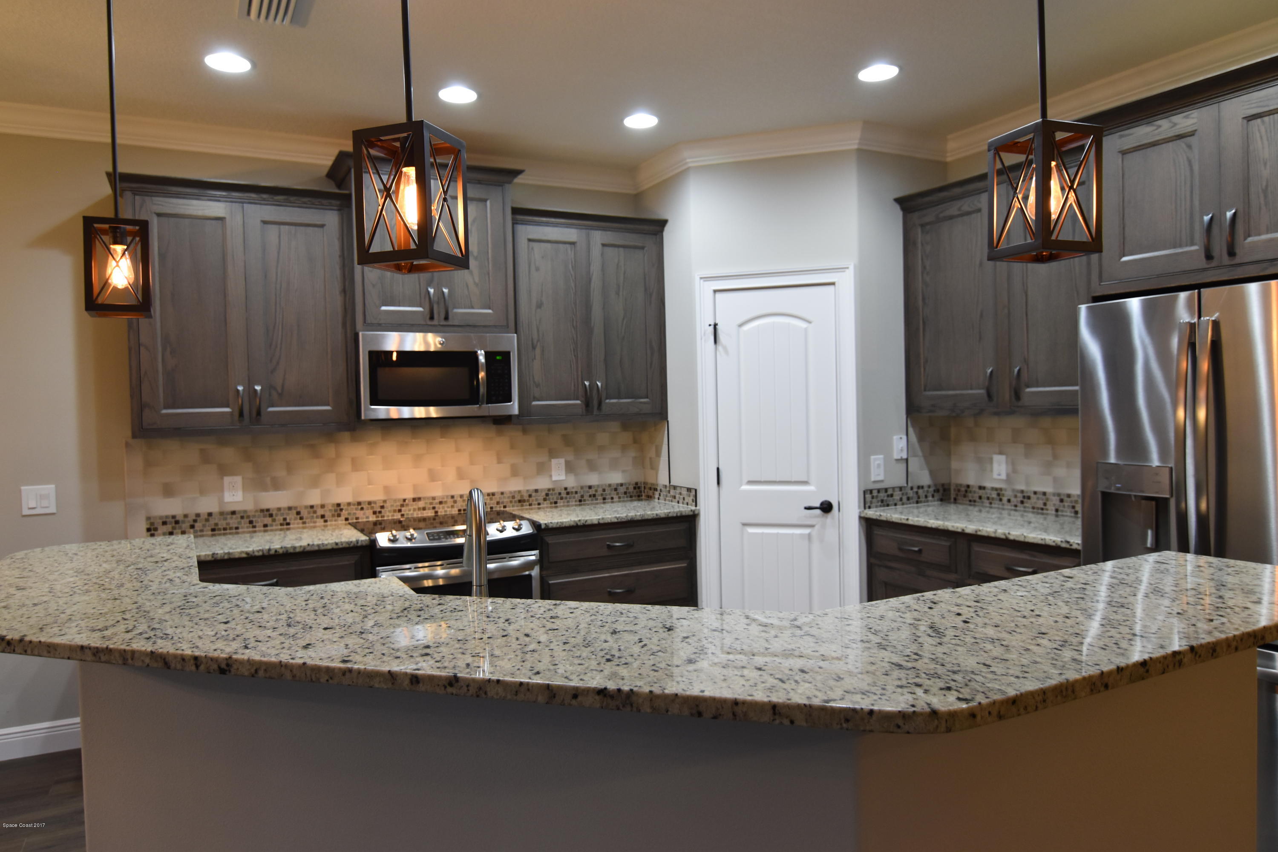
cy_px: 426
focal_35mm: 24
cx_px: 639
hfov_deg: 73.7
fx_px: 852
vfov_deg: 53.1
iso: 720
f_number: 4
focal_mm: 16
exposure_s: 1/60
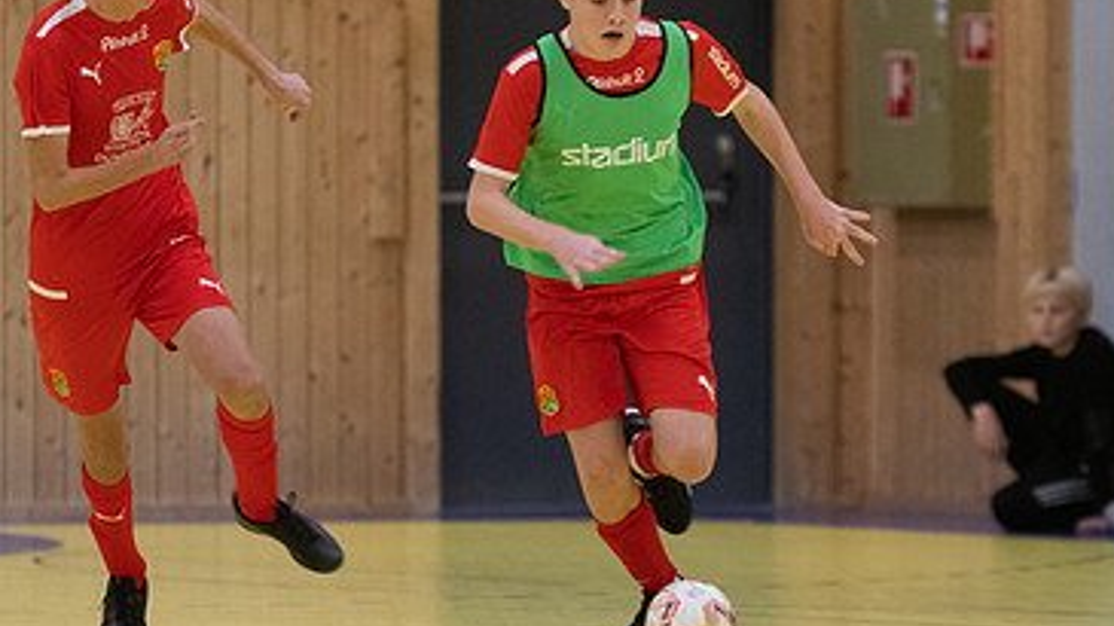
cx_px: 632
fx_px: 14764
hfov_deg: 4.3
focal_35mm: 500
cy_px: 276
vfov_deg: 2.4
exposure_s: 1/400
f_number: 3.2
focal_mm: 200
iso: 3600
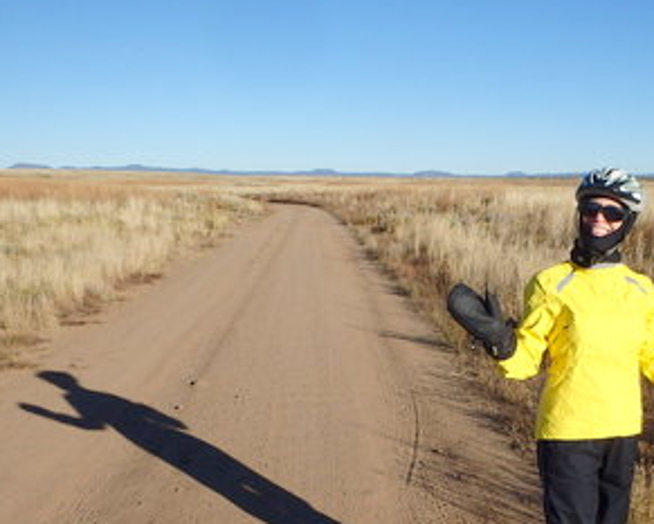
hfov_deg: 38.7
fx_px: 910
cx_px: 472
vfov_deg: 31.5
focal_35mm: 47
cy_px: 392
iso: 125
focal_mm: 5
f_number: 11
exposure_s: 1/125
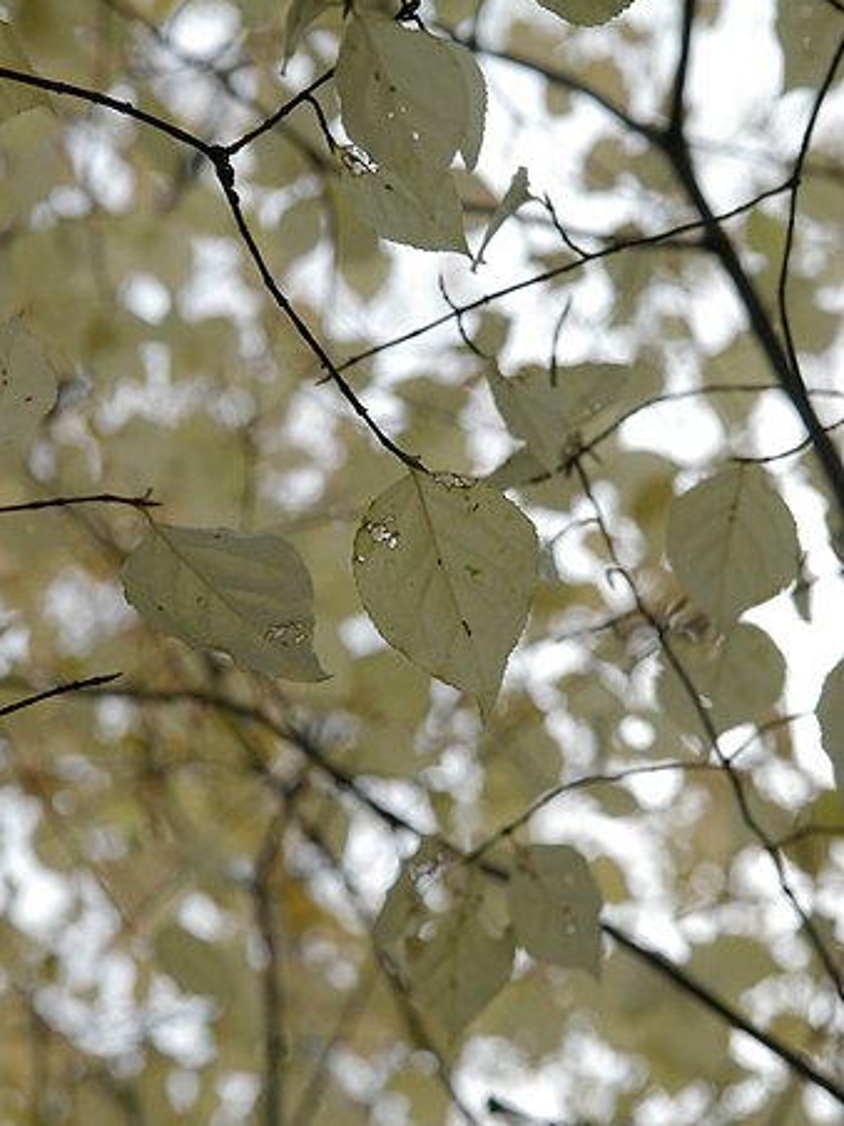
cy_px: 613
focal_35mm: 123
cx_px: 421
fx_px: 3984
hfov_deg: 12.1
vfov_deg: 16.1
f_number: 8
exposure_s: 1/400
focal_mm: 75
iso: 400
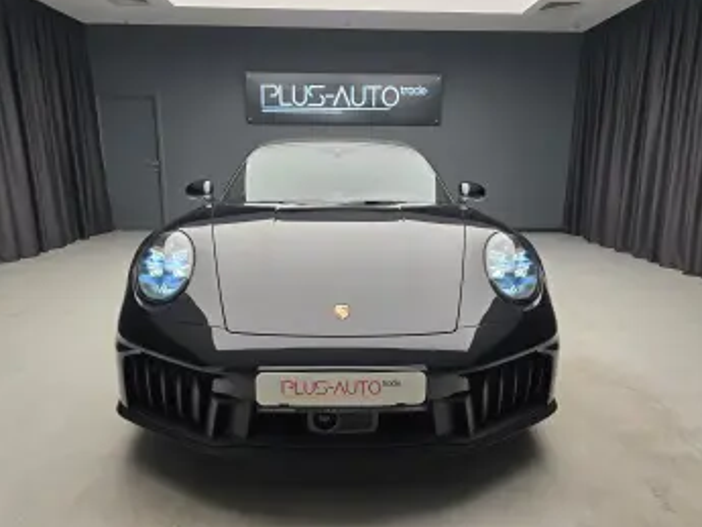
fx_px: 487
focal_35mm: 24
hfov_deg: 71.6
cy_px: 260
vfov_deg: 56.8
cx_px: 342
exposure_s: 1/54
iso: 25
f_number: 1.7
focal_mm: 6.3
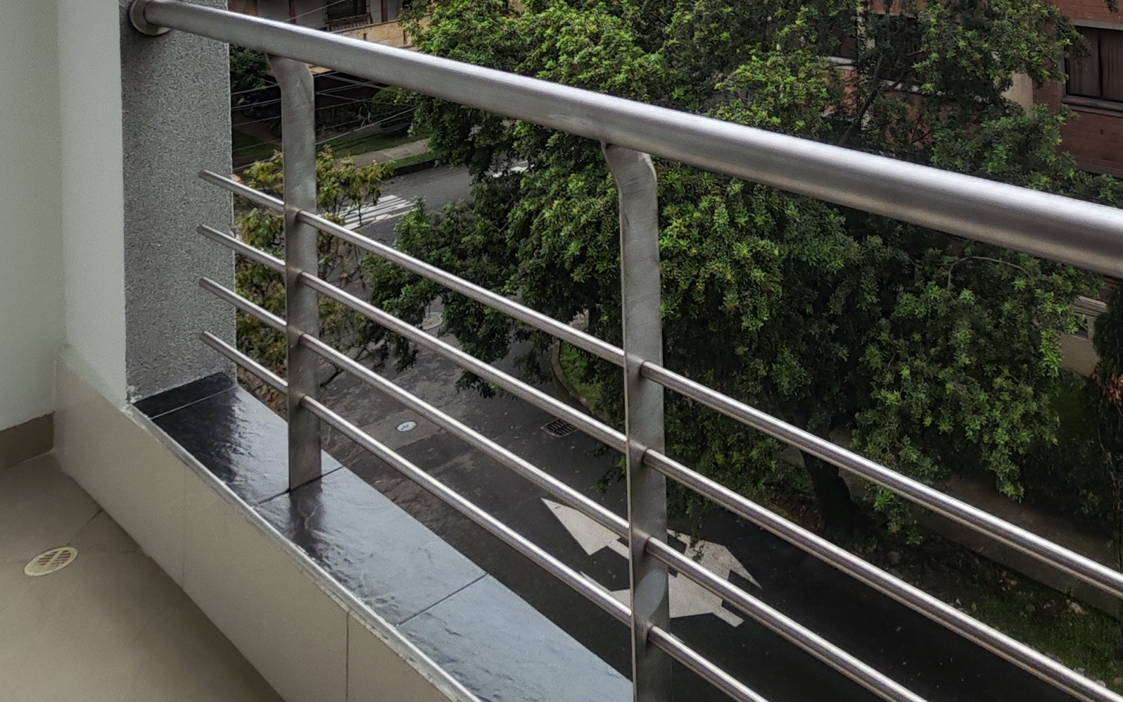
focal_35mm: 38
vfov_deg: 27.2
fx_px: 1163
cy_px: -249
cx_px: 918
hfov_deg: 48.3
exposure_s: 1/775
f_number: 2.2
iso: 50
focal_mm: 2.16
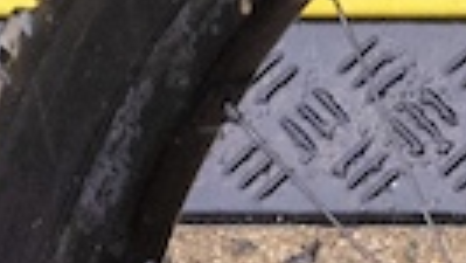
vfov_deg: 1.3
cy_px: -5
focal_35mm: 961
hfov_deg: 2.2
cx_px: 799
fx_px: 11882
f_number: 4.5
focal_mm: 43.55
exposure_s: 1/125
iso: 250
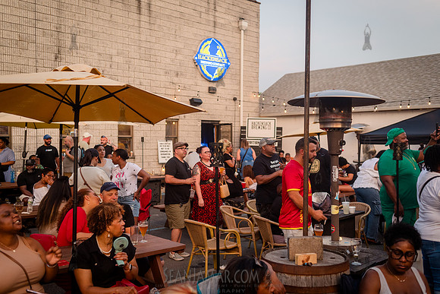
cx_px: 220
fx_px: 433
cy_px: 147
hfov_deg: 53.8
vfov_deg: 37.4
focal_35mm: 35
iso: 1000
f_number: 3.2
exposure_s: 1/125
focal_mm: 35
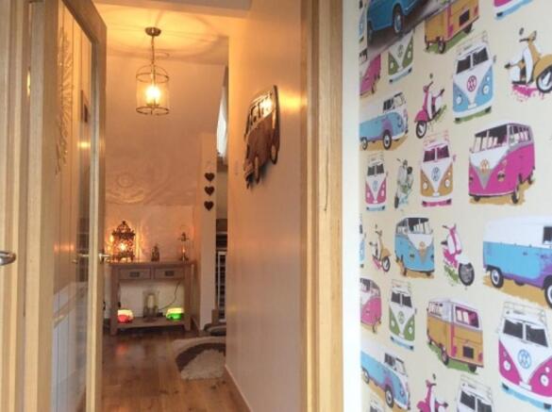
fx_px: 510
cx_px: 276
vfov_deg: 44.1
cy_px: 206
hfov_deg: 56.9
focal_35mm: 32
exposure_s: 1/25
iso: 64
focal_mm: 3.3
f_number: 2.4
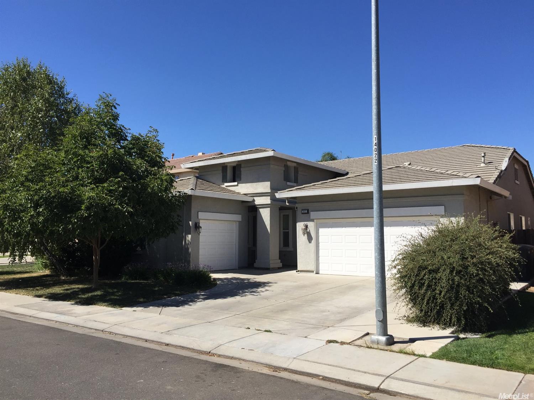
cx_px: 267
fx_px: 447
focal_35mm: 29
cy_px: 200
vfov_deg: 48.2
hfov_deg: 61.7
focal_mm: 4.15
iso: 32
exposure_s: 1/2475
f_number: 2.2
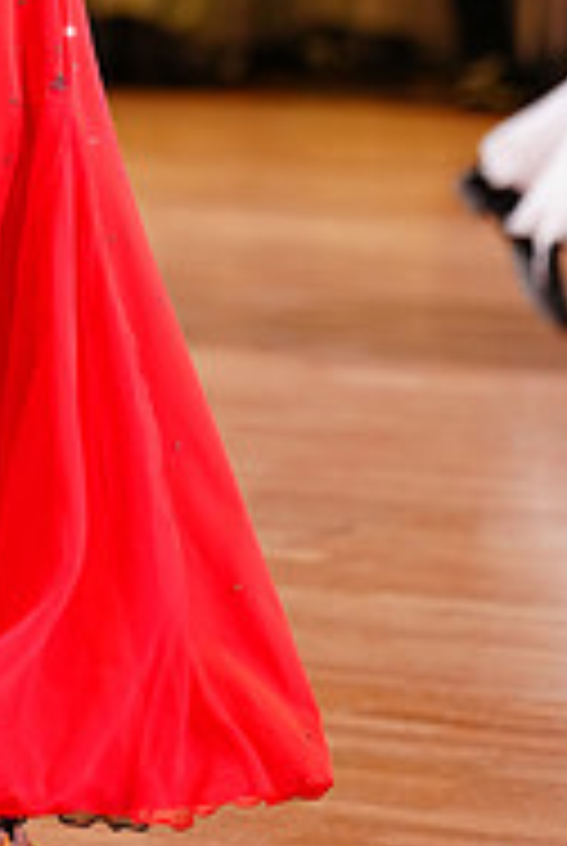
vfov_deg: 6.8
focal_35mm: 302
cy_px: -198
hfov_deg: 4.5
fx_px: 7108
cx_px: -272
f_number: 2.8
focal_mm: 98
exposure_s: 1/400
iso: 1600
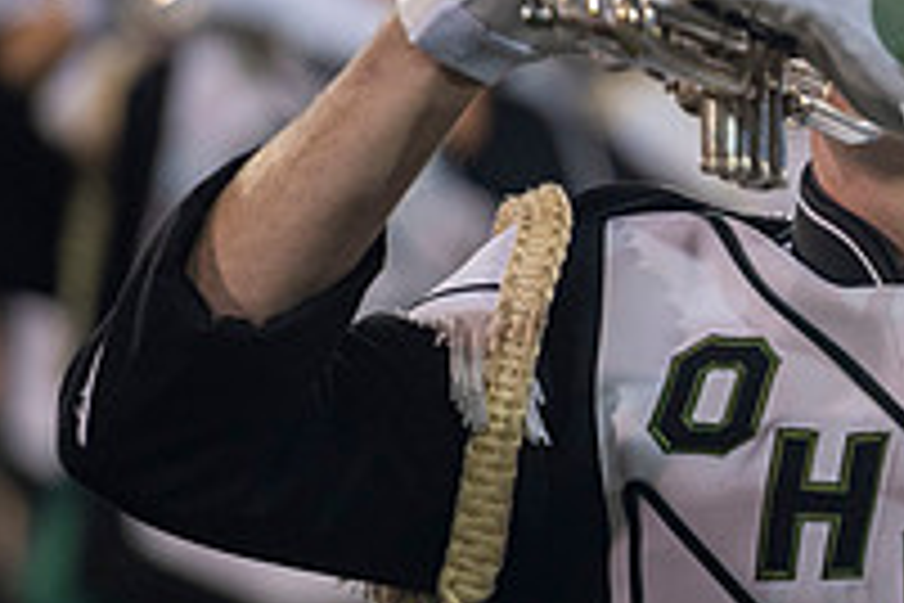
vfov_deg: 2.4
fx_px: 14488
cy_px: -45
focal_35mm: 577
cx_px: 1210
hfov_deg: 3.6
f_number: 2.8
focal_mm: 200
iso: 1000
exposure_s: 1/500
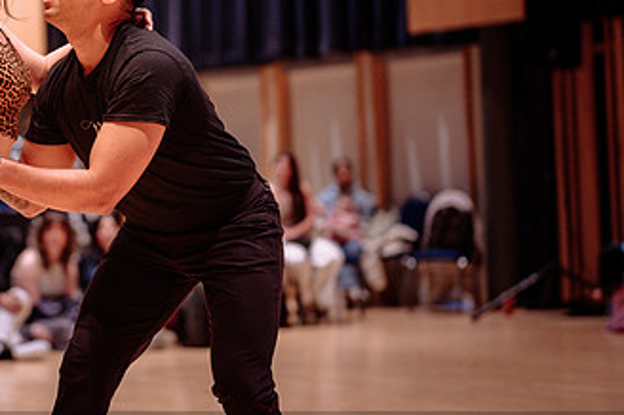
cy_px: 175
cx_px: 101
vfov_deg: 13.9
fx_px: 1697
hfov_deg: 20.5
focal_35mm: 98
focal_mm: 50
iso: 1600
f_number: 1.2
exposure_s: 1/250
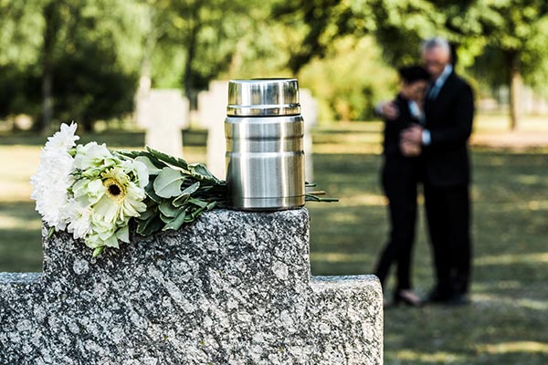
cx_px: 274
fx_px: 2207
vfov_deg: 9.5
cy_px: 182
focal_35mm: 145
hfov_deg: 14.2
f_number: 11
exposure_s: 1/250
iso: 320
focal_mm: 145
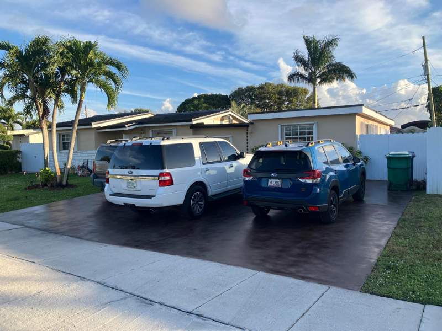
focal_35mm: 28
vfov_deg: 49.7
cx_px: 221
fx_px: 358
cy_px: 166
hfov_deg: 63.4
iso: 32
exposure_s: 1/759
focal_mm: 3.99
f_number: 1.8
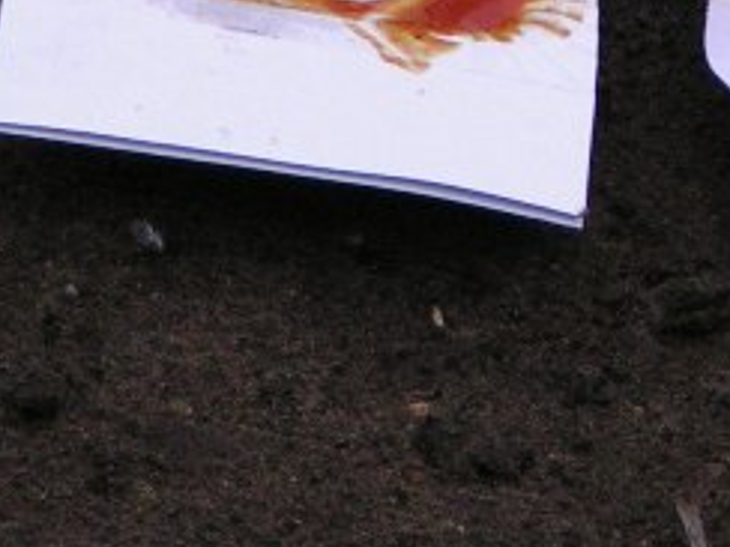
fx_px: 14931
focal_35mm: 708
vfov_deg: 2.1
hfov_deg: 2.8
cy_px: -135
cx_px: 664
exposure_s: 1/250
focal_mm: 33
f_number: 3.5
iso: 160
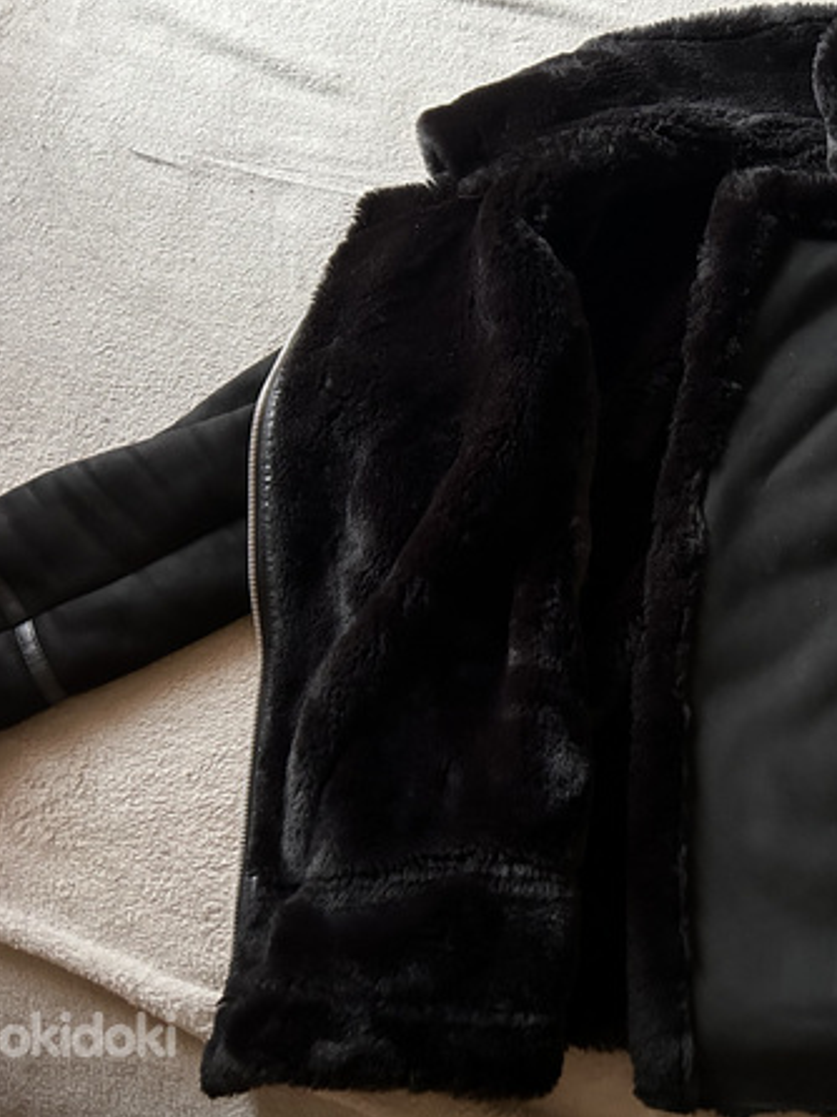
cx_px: 679
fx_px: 1129
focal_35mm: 35
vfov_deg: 52.7
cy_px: 558
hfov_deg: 39.0
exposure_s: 1/25
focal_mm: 5.7
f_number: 1.5
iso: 800
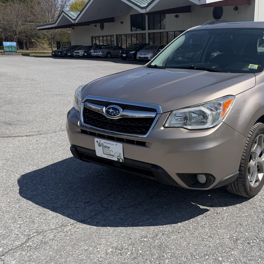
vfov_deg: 46.0
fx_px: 311
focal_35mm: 36
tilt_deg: -14.0
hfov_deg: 44.2
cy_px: 129
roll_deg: -0.9
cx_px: 205
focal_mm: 6.76
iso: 80
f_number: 1.78
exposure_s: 1/5319
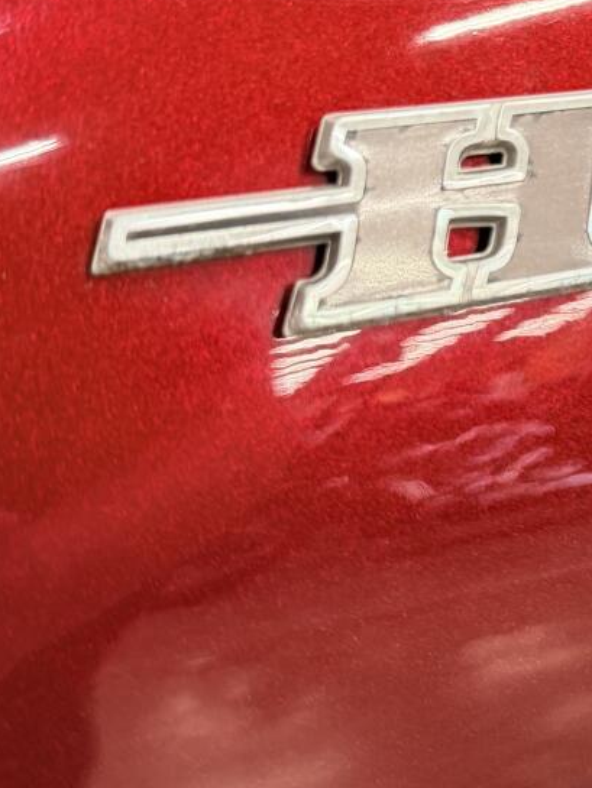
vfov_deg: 29.3
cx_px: 690
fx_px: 1504
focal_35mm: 66
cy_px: 322
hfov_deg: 20.9
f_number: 1.78
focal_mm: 6.76
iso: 320
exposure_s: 1/60
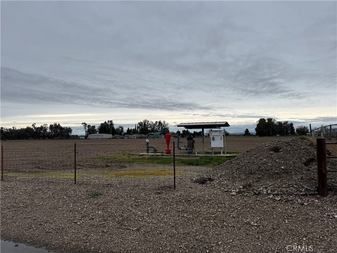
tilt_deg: +2.5
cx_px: 168
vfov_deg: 56.8
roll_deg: +1.8
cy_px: 126
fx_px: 234
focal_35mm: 24
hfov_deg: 71.6
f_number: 1.78
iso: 80
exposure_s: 1/3021
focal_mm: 6.76
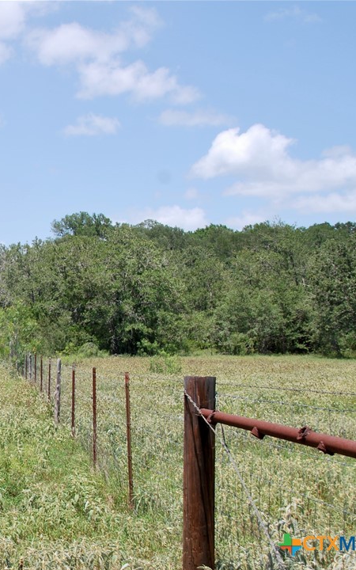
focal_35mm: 67
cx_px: -35
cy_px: 286
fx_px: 1036
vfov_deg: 30.7
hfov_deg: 18.7
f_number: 8
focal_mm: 29
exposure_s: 1/250
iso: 100
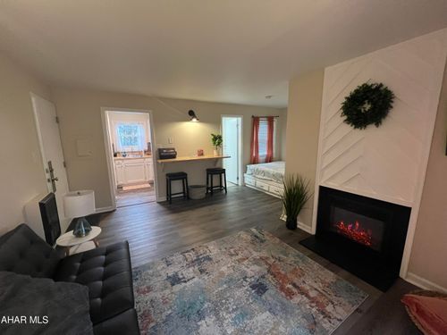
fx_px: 168
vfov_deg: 89.9
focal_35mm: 13
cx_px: 224
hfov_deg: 106.2
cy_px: 168
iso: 400
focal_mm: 1.57
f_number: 1.8
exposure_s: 1/60
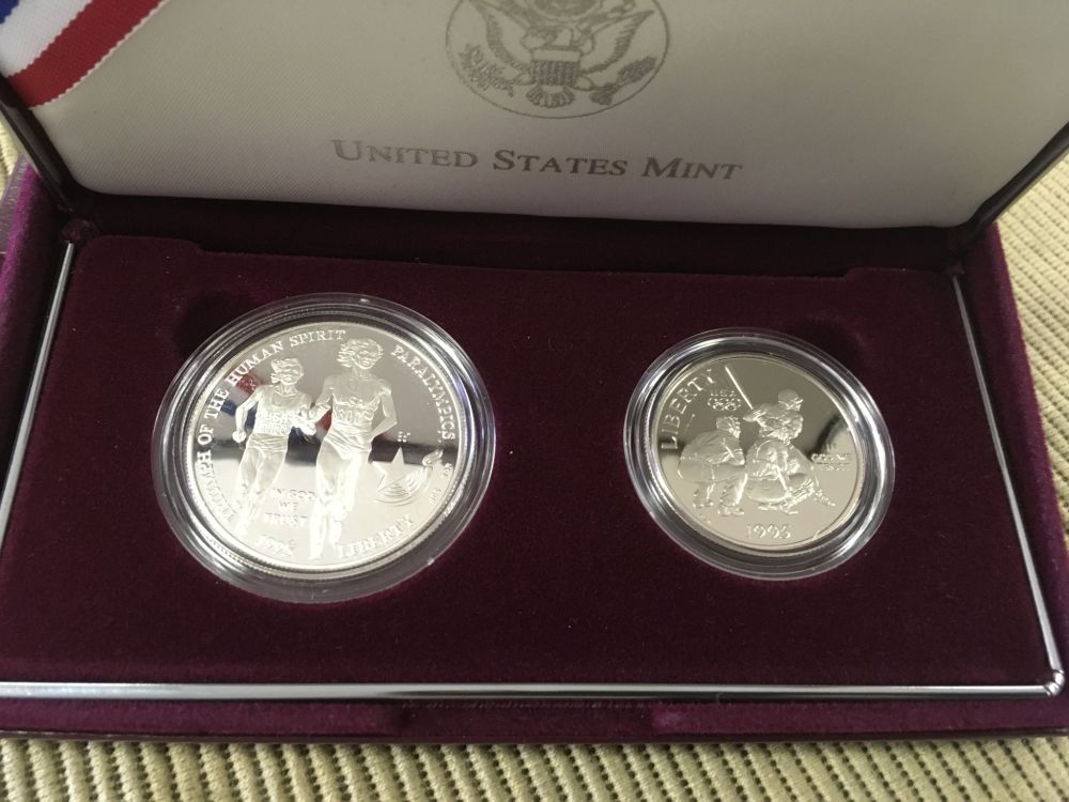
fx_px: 896
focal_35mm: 29
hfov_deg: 61.7
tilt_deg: -55.1
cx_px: 534
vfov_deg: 48.2
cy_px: 401
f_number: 2.2
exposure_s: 1/24
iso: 200
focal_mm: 4.15
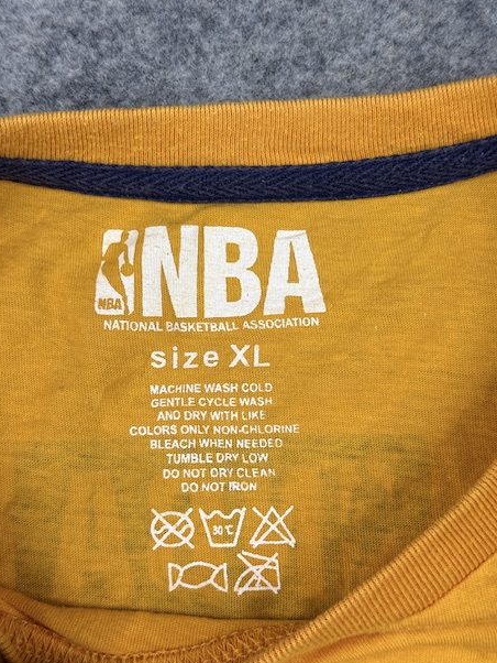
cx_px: 251
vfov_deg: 37.5
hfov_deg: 28.6
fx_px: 976
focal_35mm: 51
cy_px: 326
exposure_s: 1/173
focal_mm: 6.76
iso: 50
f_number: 1.78
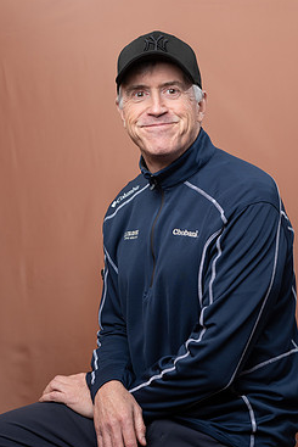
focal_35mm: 76
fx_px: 943
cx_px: 179
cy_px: 238
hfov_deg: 17.9
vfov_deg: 26.6
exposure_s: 1/160
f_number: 4
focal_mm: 62
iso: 320
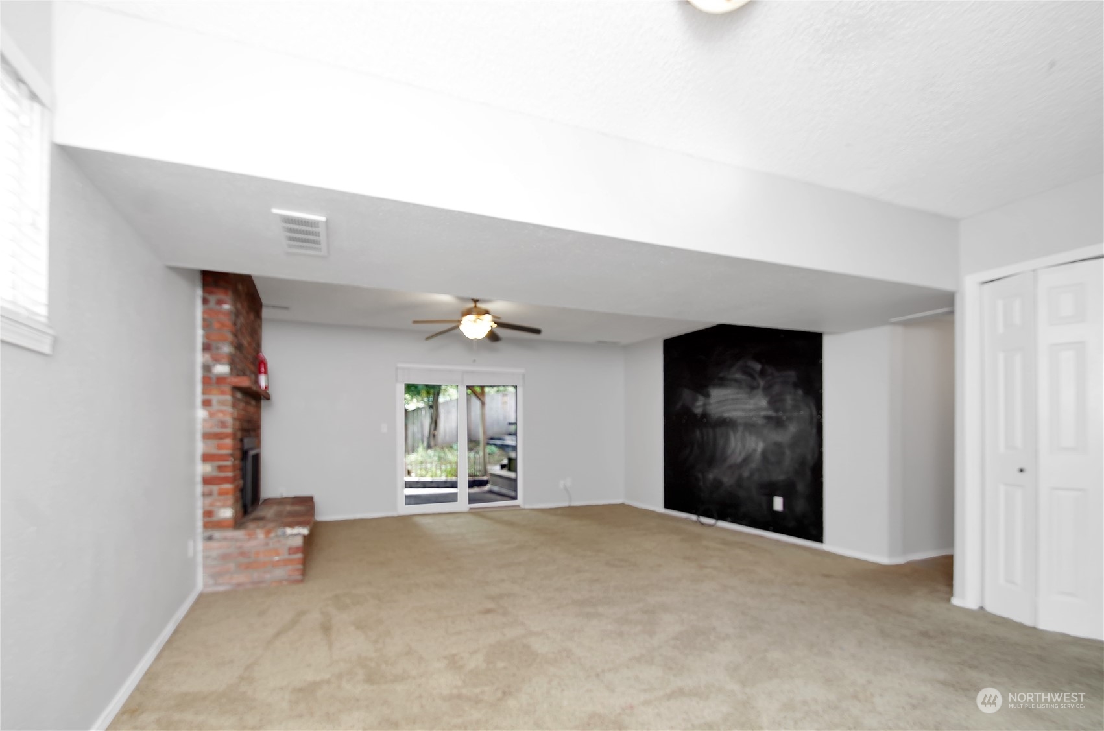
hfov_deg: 100.5
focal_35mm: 15
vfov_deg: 77.1
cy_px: 366
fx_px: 459
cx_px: 552
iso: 200
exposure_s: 1/13
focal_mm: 10
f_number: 5.6
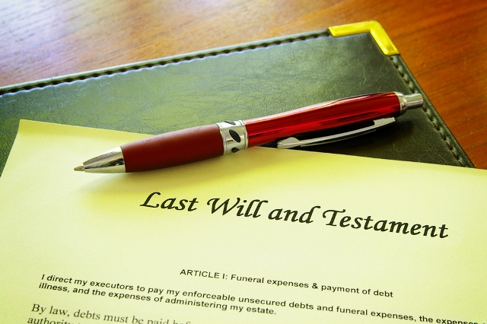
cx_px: 244
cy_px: 162
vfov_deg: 18.2
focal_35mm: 75
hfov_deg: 27.0
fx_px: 1014
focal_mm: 50
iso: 200
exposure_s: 1
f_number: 11
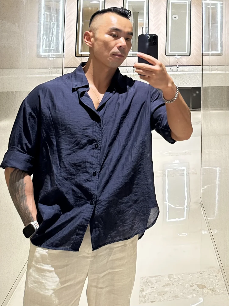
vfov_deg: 71.6
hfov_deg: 56.8
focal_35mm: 24
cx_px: 114
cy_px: 153
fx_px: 212
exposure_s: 1/50
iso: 200
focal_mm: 6.86
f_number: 1.78
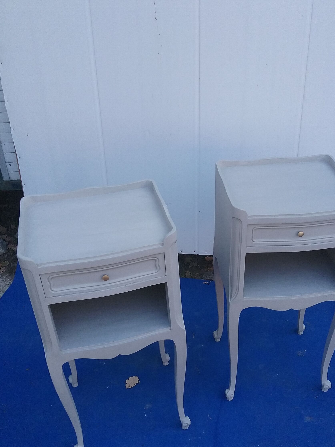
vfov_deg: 51.2
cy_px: 250
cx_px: 188
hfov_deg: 39.6
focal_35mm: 36
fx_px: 465
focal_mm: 3.3
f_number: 2.2
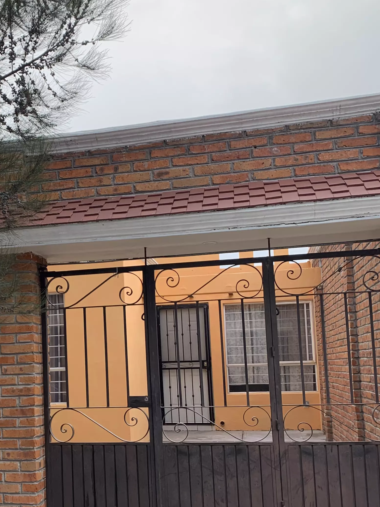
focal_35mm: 47
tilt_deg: +5.2
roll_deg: +1.1
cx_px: 72
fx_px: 688
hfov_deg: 30.1
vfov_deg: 40.2
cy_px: 308
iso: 40
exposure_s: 1/122
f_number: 1.8
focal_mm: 4.25
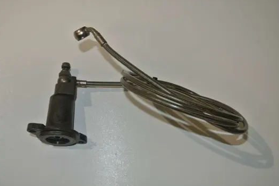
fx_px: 318
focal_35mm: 41
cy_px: 93
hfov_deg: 47.4
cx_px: 140
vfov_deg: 32.6
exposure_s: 1/60
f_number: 4.2
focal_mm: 15.1
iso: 200
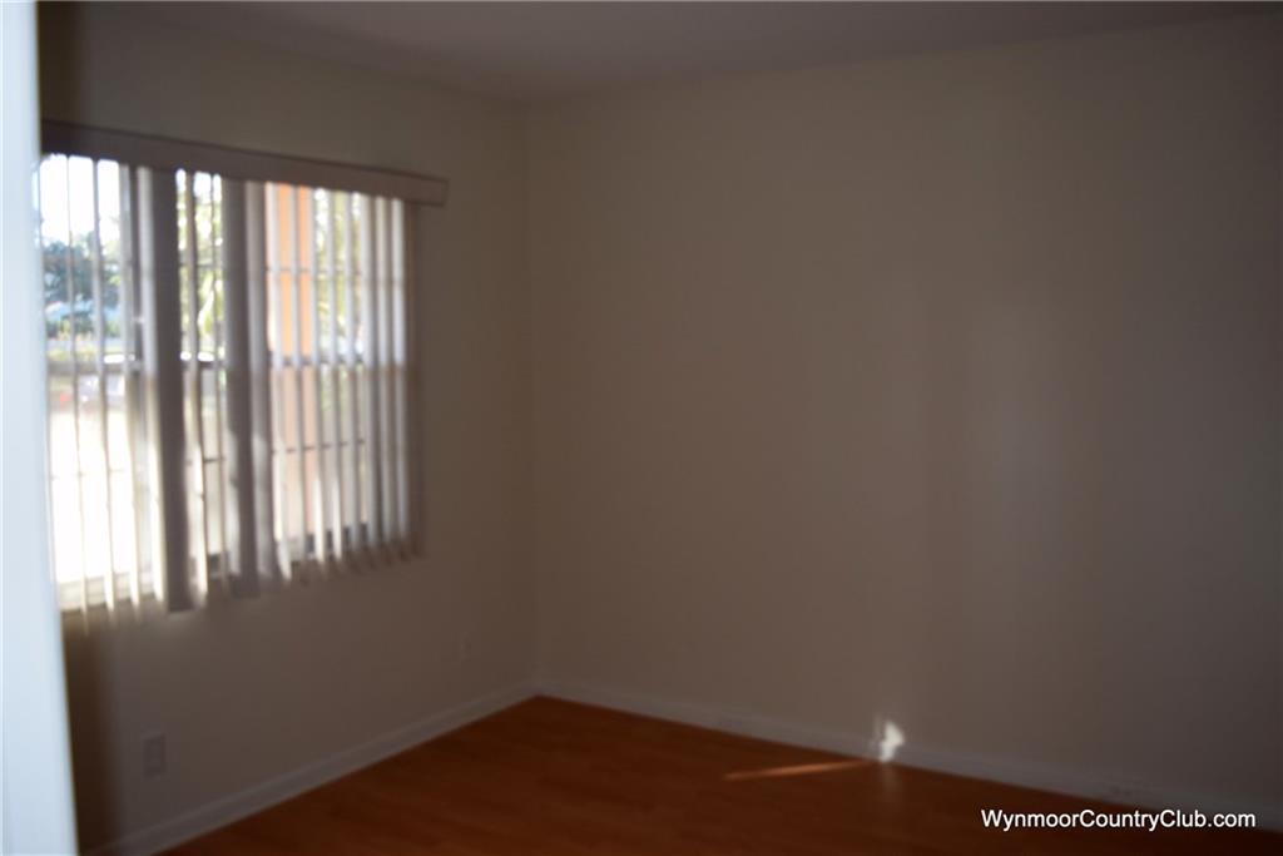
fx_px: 1176
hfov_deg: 57.2
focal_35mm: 33
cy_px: 428
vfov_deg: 40.0
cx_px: 642
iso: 400
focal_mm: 22
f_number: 4
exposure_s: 1/200
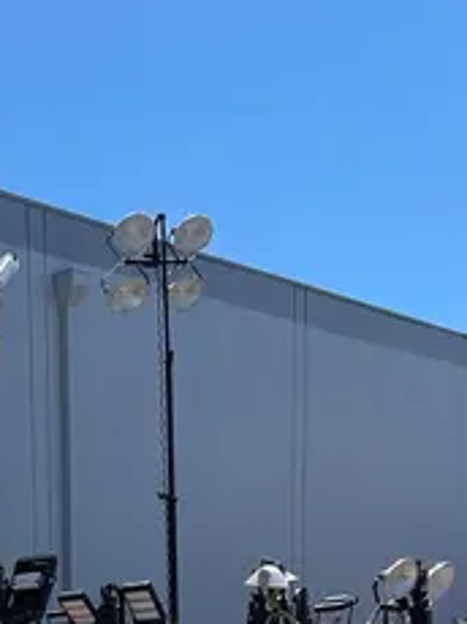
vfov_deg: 19.9
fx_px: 1496
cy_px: 975
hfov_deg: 16.4
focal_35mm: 83
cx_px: -195
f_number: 1.6
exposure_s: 1/3610
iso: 50
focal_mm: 4.2
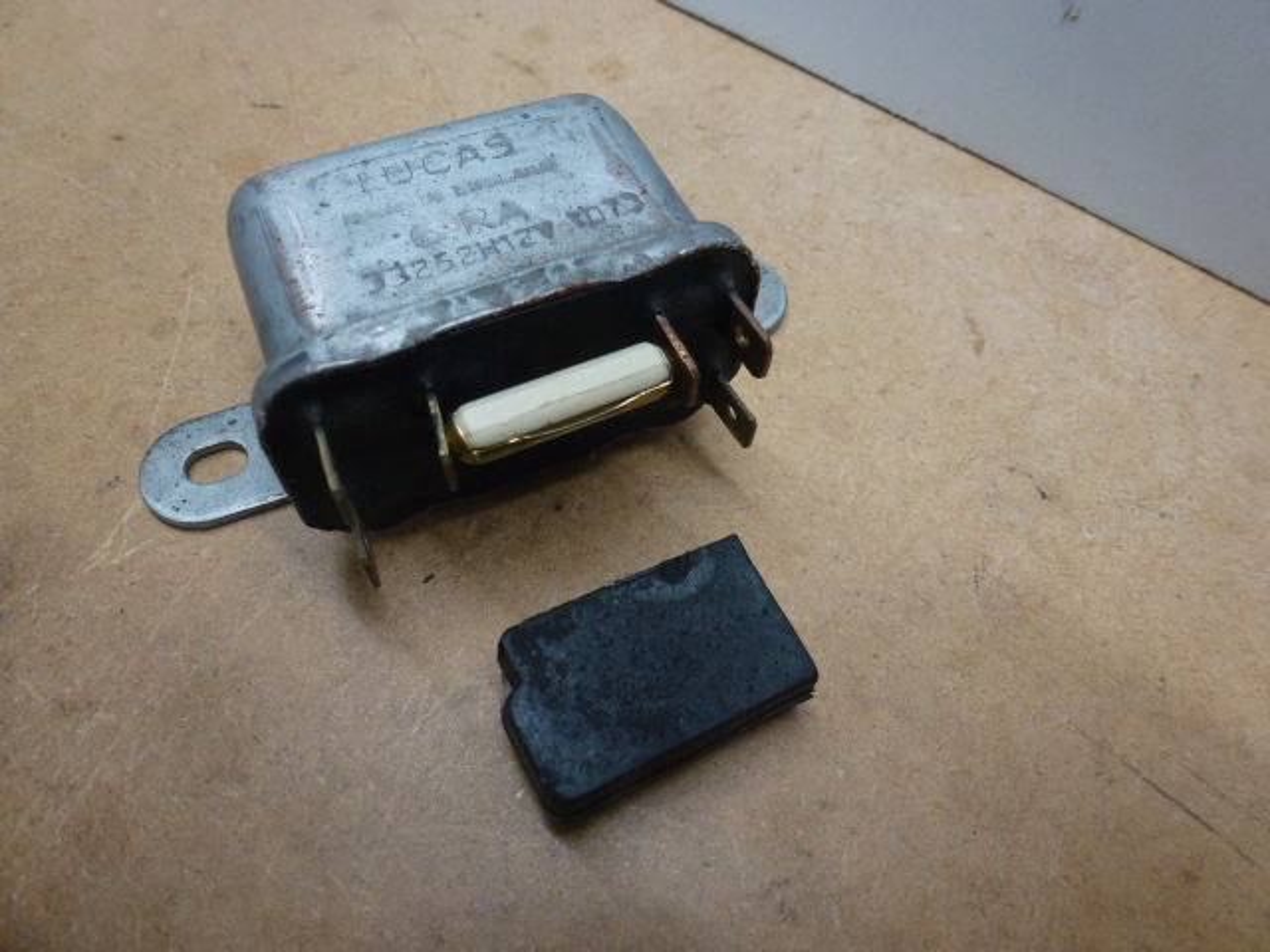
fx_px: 881
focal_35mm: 24
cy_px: 476
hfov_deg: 71.6
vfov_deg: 56.8
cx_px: 635
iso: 160
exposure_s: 1/60
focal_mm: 4.3
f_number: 3.3
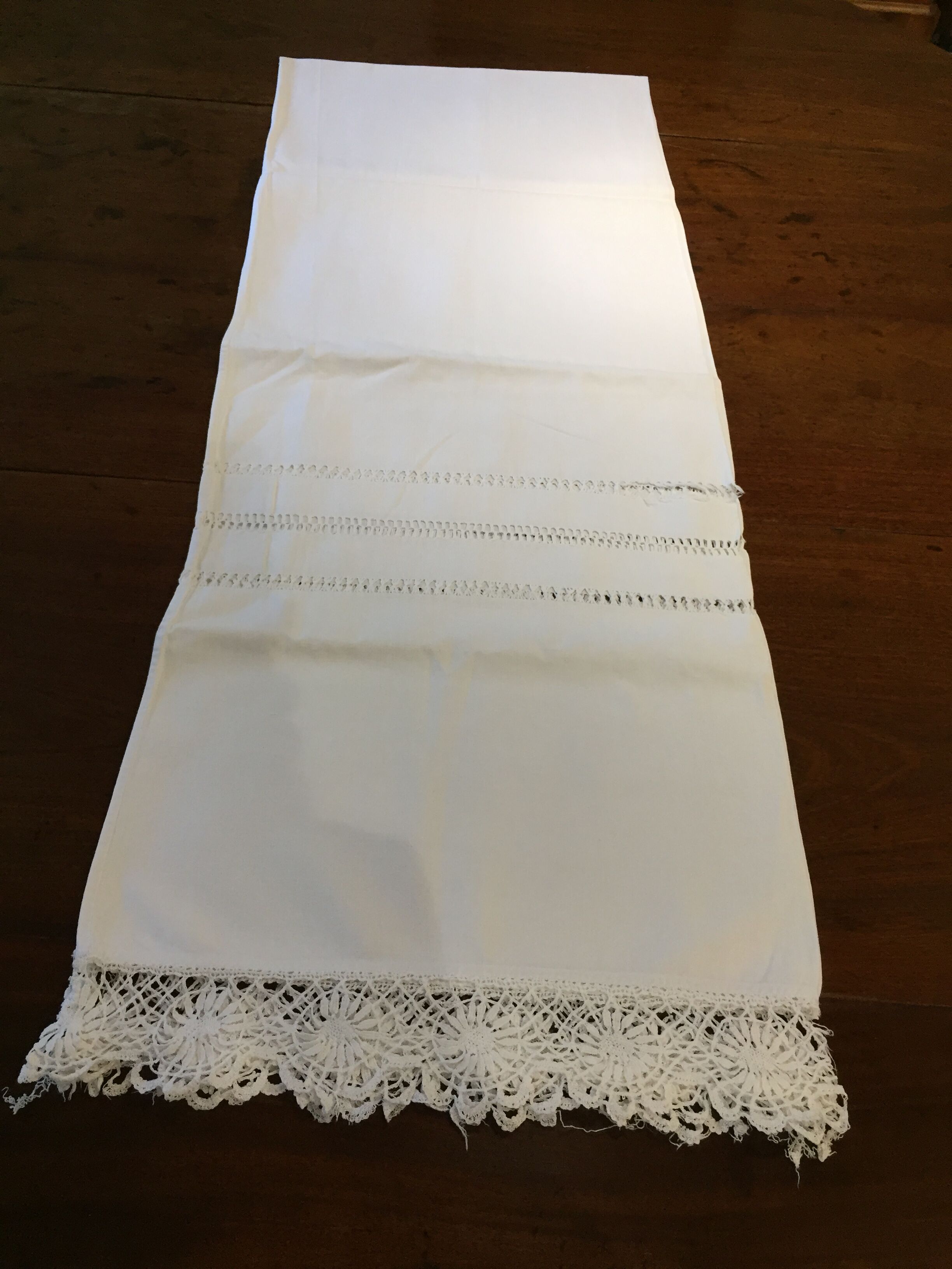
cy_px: 634
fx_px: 1063
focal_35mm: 29
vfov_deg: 61.7
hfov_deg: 48.2
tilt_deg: -52.4
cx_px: 476
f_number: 2.2
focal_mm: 4.15
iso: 64
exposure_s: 1/33
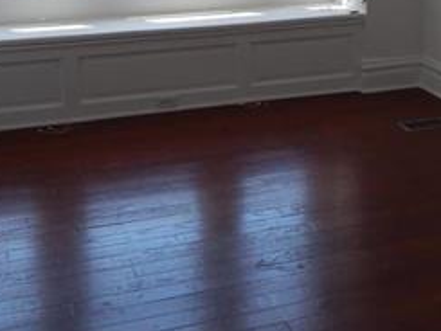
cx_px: 247
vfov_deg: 22.7
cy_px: -56
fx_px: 765
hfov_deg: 32.1
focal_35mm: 60
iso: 125
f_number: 3
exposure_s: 1/125
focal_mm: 4
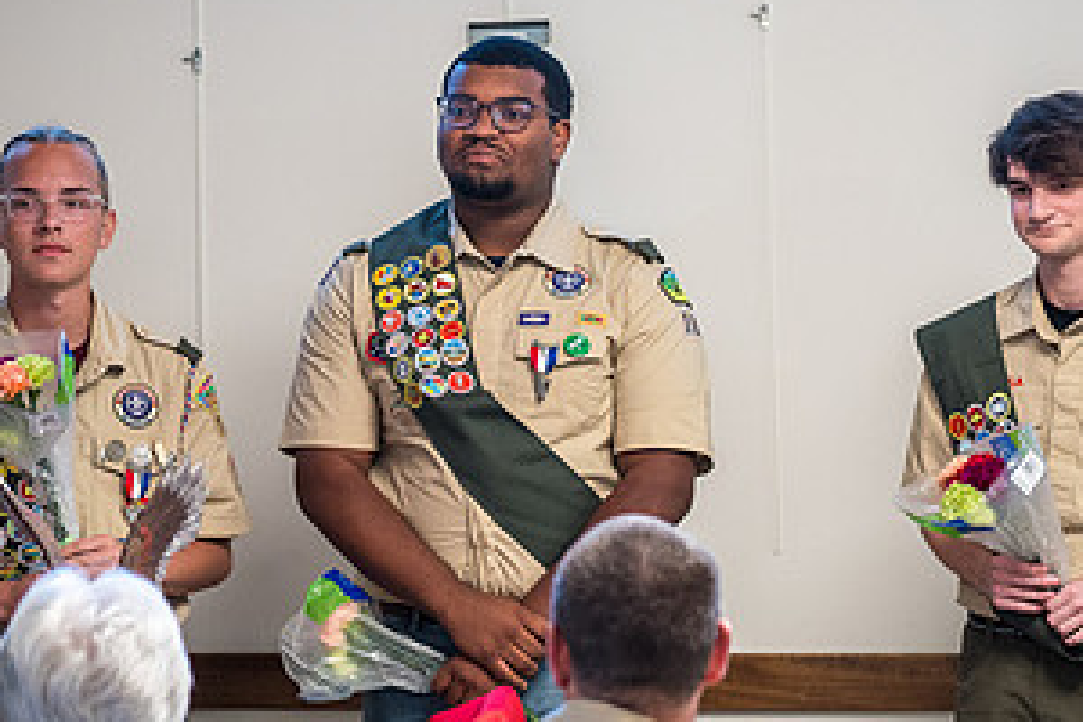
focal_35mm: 203
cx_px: 549
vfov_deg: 6.8
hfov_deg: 10.1
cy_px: 325
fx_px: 6106
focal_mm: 105
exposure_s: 1/125
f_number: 4
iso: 2200
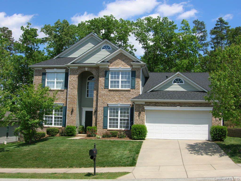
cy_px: 90
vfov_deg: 37.7
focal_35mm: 38
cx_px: 120
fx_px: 265
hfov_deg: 49.0
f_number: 5
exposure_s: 1/384
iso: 50
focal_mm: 6.4
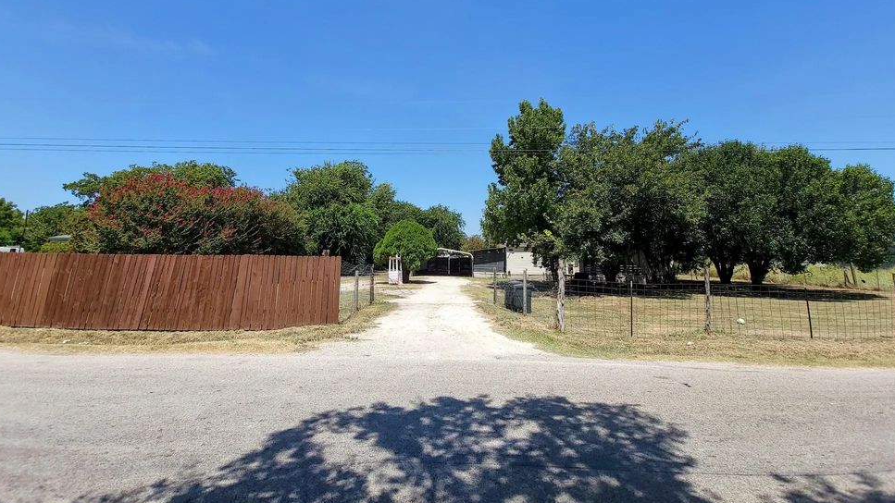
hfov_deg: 103.0
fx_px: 356
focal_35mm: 15
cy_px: 172
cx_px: 449
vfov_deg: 68.8
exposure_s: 1/1528
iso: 50
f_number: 2.2
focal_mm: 2.2
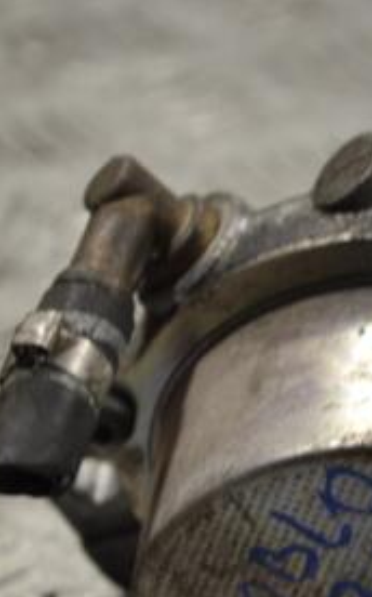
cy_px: 426
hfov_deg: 7.1
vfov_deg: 11.4
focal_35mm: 183
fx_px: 2976
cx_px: 387
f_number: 5.6
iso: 200
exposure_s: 1/30
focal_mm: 55
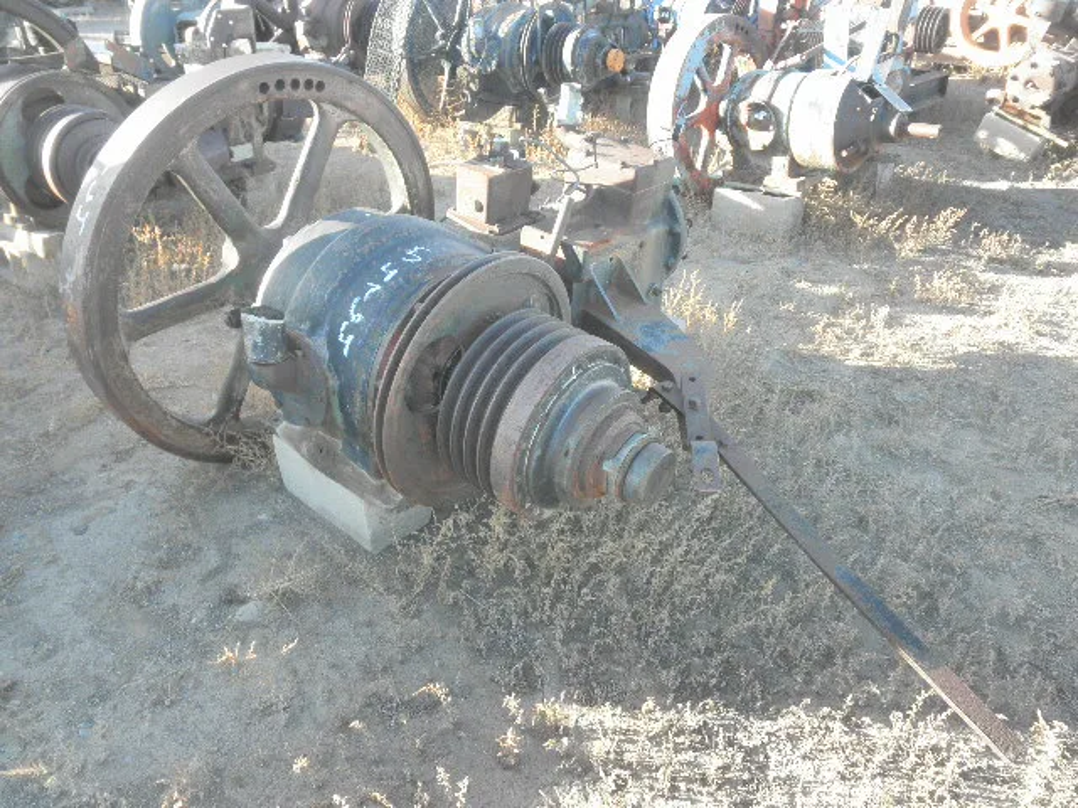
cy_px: 404
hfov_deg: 63.4
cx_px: 539
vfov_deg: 49.7
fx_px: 872
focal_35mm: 28
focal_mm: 5
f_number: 3
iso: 64
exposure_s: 1/80
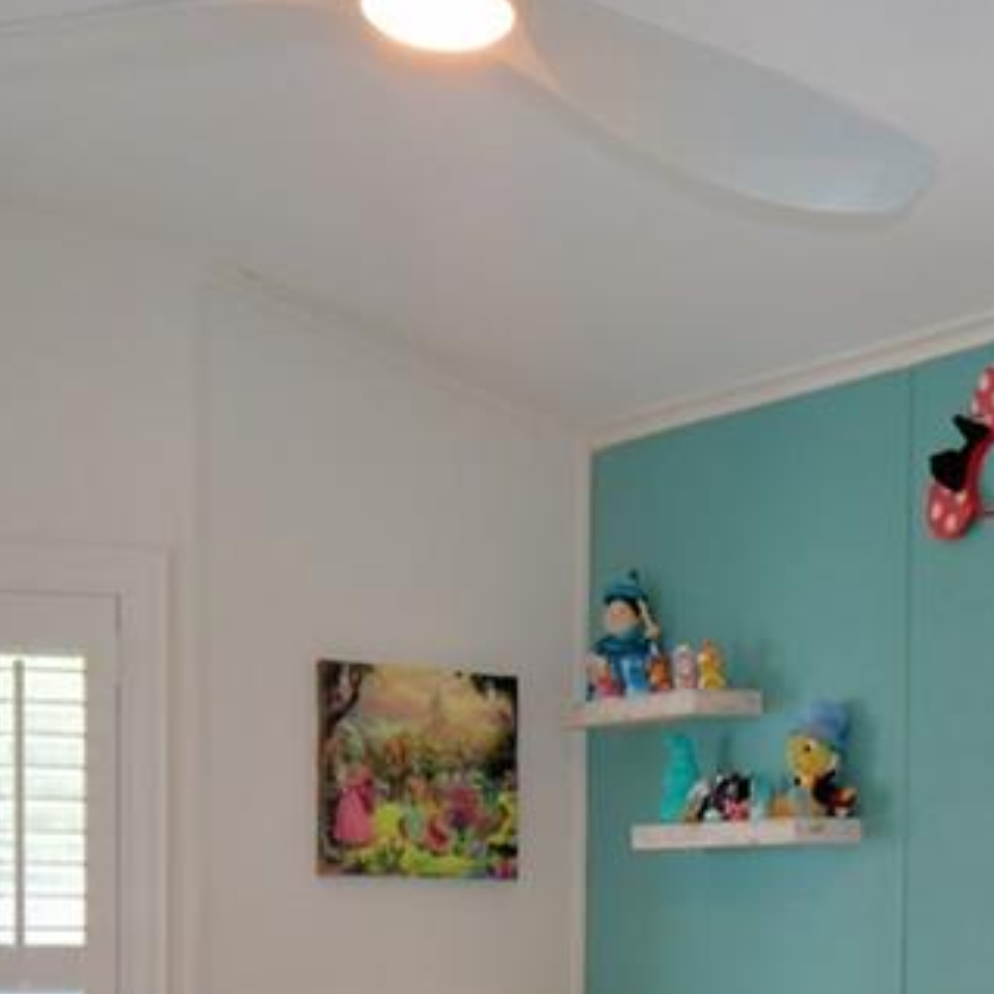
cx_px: 910
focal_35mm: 64
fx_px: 2079
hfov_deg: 26.0
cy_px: 1003
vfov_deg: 25.5
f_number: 4.5
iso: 200
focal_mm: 10
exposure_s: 1/50
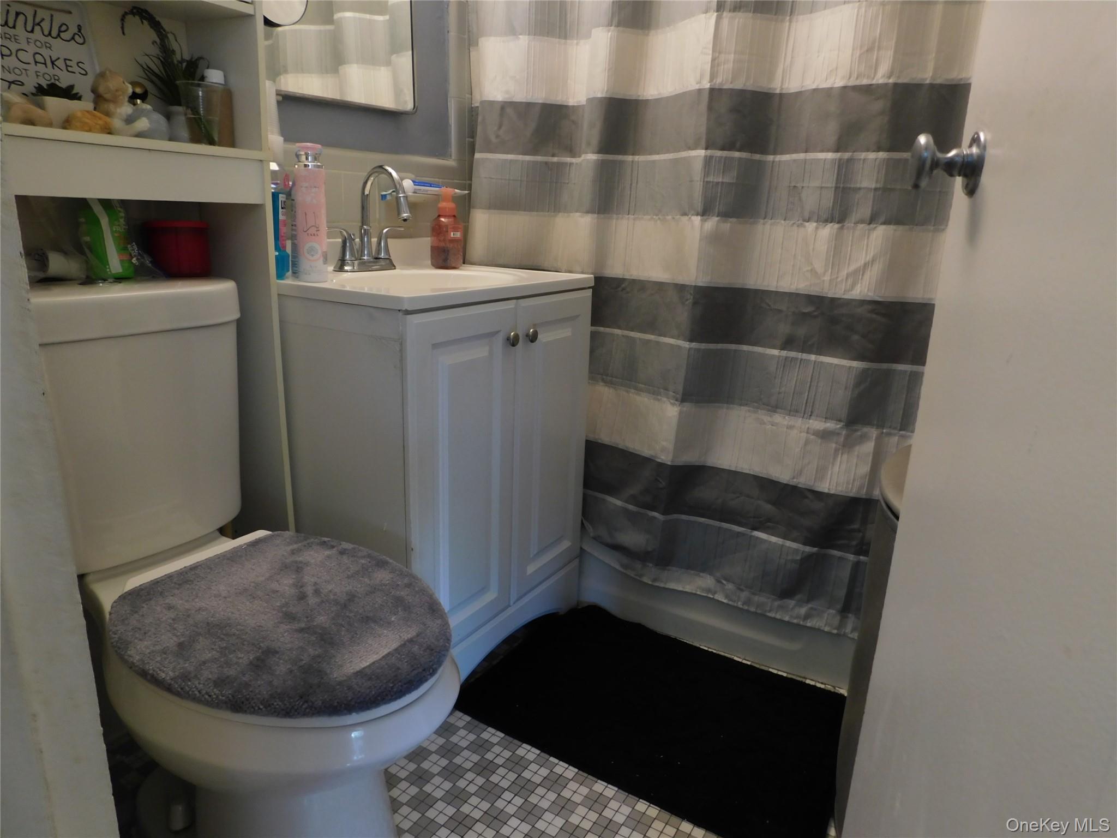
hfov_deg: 73.9
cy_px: 419
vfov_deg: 58.9
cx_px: 558
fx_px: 742
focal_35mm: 23
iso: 400
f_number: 3
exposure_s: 1/25
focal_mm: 4
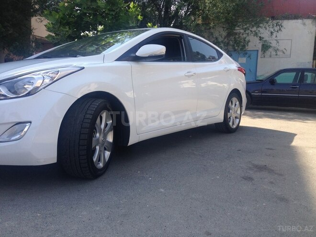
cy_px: 118
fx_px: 301
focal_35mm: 33
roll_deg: -1.5
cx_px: 158
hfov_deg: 55.4
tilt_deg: -5.3
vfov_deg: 42.9
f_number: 2.4
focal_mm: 4.12
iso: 50
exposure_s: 1/678
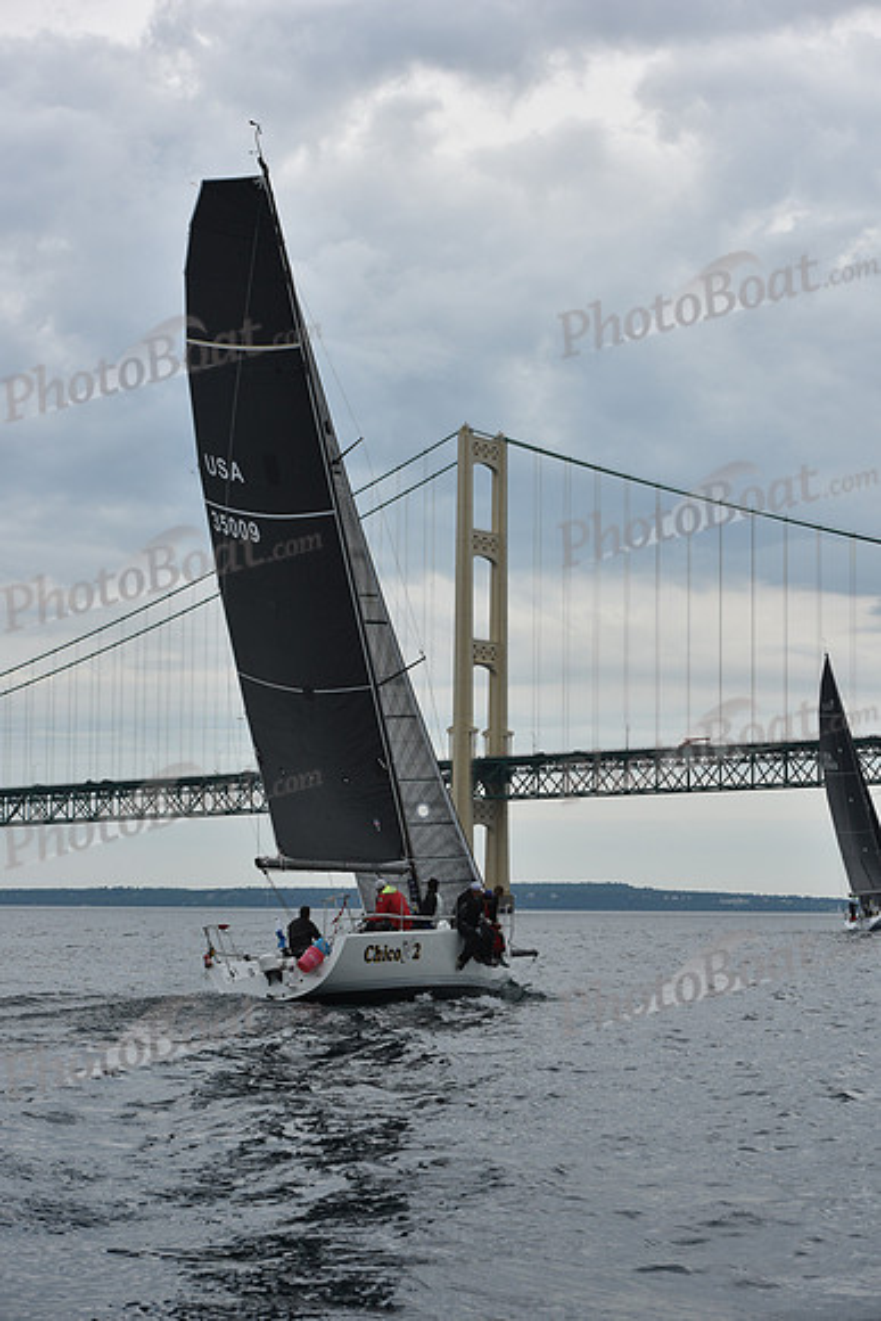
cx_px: 440
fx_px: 2568
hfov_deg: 19.5
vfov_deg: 28.8
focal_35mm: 70
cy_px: 660
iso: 250
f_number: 7.1
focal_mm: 70
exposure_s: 1/800
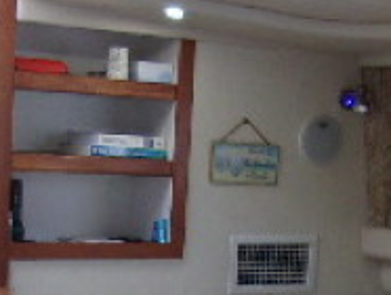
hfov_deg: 17.0
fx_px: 1312
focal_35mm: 116
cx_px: 204
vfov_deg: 12.2
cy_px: 440
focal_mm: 4.9
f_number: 3
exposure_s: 1/34
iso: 97
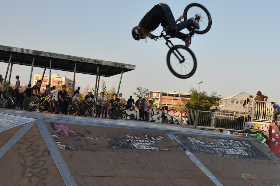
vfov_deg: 25.3
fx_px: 412
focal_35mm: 53
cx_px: 186
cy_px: 61
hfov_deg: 37.2
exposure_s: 1/200
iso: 200
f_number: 9
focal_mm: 26
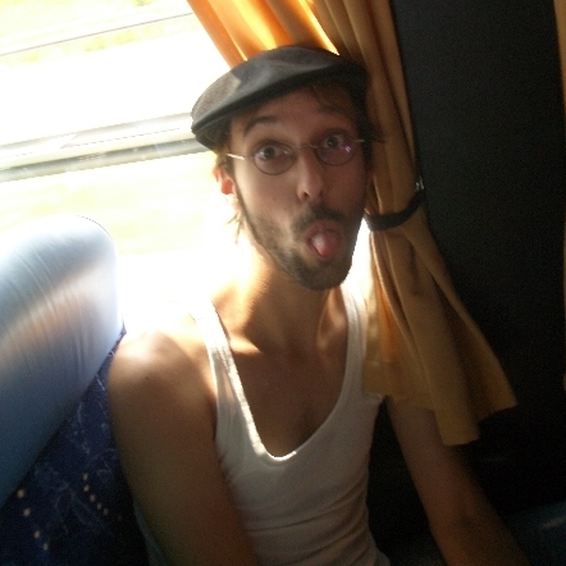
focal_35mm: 42
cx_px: 284
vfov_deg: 39.7
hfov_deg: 40.0
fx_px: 777
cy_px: 206
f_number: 2.6
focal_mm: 5.8
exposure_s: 1/60
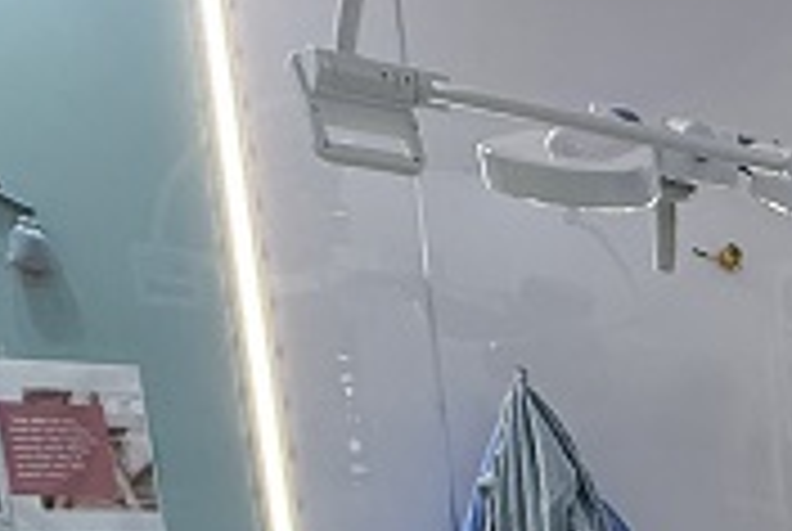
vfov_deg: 17.8
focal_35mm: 66
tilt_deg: -14.8
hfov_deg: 23.1
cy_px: 864
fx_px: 1454
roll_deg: -1.5
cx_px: 1256
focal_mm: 2.22
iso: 320
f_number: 2.2
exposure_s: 1/100
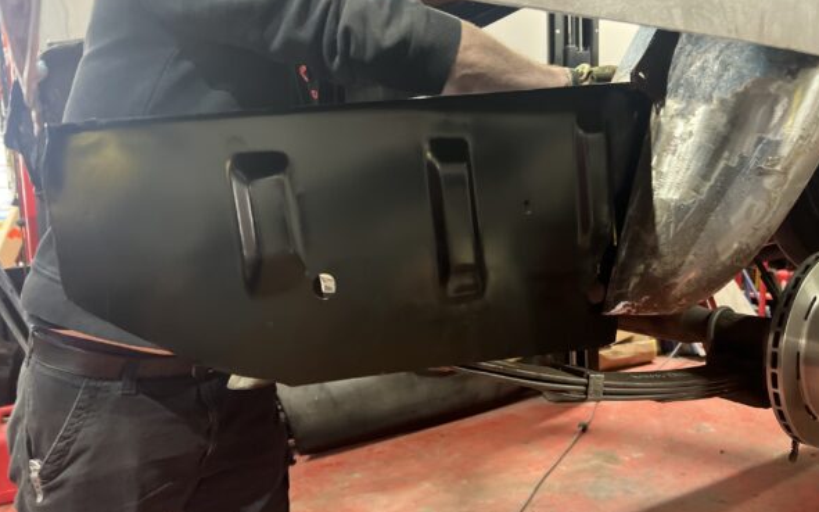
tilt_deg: -7.2
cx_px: 412
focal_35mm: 28
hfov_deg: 66.5
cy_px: 257
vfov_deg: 44.5
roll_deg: +2.7
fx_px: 625
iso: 640
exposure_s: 1/40
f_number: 1.5
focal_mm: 5.7
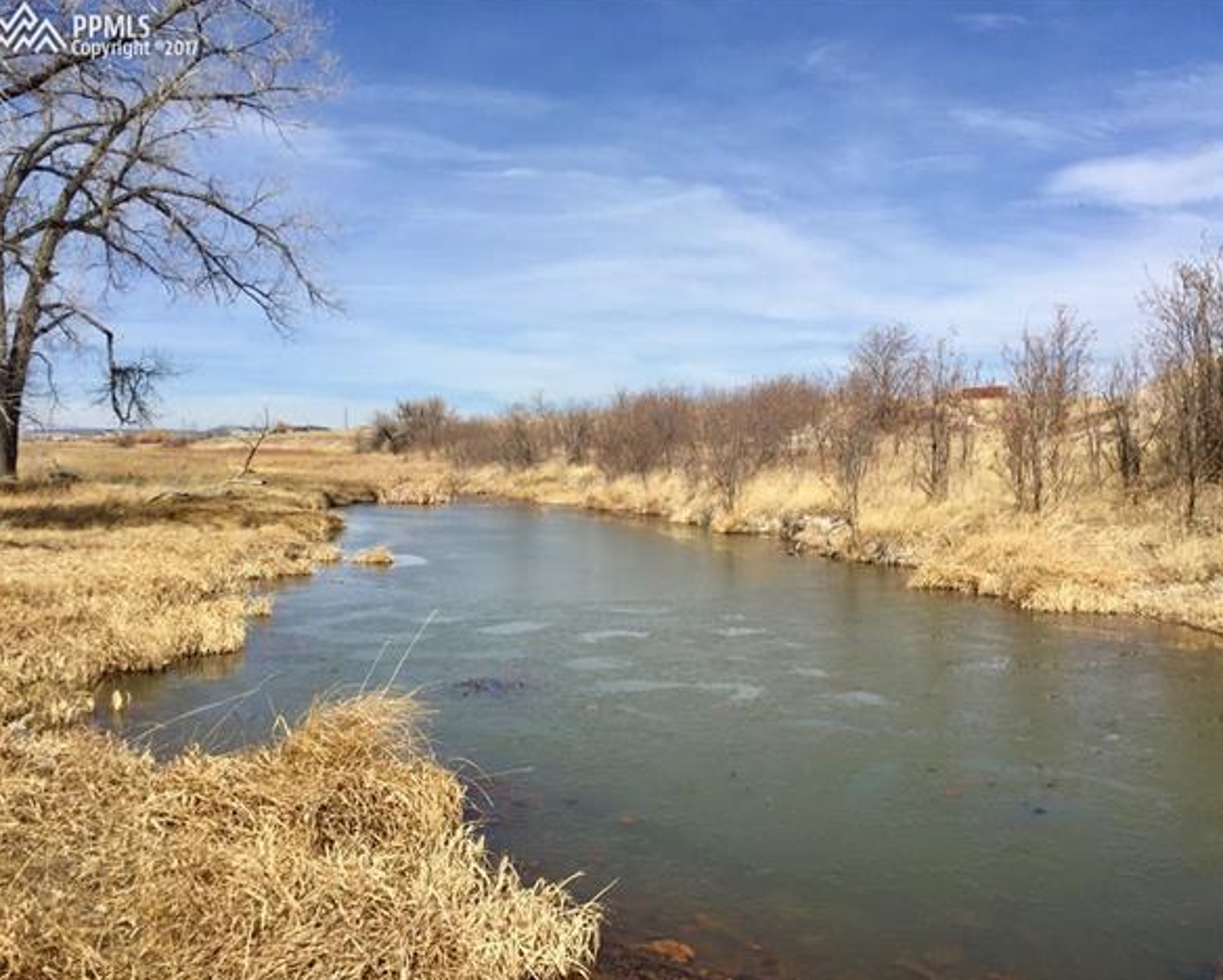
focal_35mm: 31
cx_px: 612
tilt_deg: -0.1
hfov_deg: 57.1
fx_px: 1123
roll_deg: -0.7
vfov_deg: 47.2
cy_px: 492
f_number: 2.2
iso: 32
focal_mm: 4.15
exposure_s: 1/3597
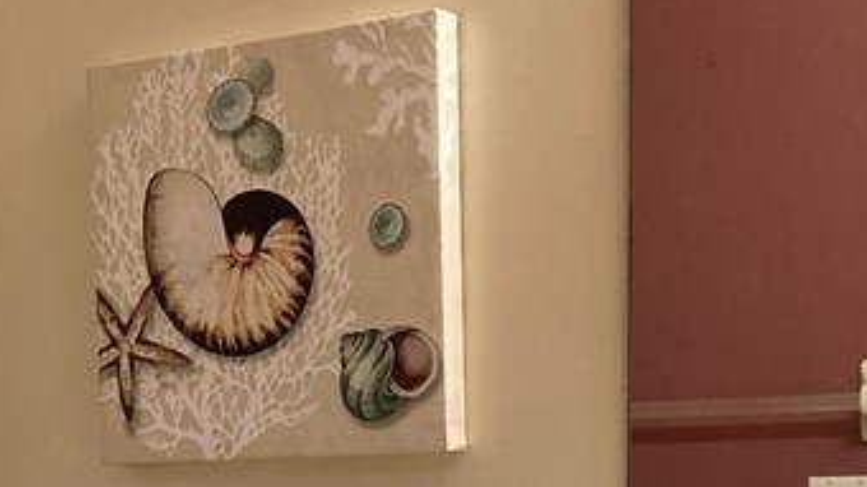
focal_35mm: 92
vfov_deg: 12.6
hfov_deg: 22.8
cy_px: 681
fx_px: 2114
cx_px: 145
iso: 200
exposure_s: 1/60
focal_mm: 3.99
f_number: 1.8
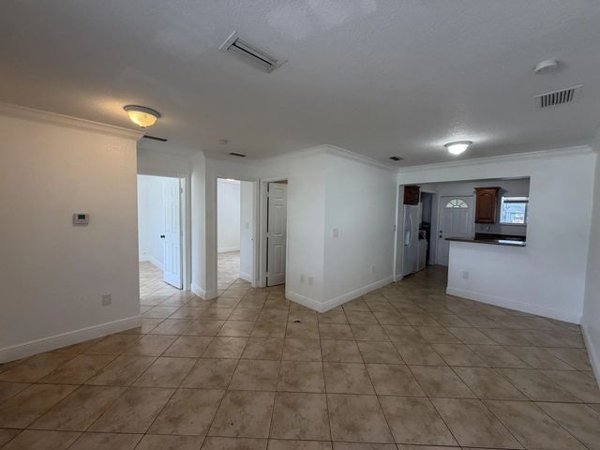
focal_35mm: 14
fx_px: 243
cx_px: 300
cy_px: 225
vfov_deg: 85.7
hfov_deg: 102.1
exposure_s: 1/120
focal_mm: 2.22
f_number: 2.2
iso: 160
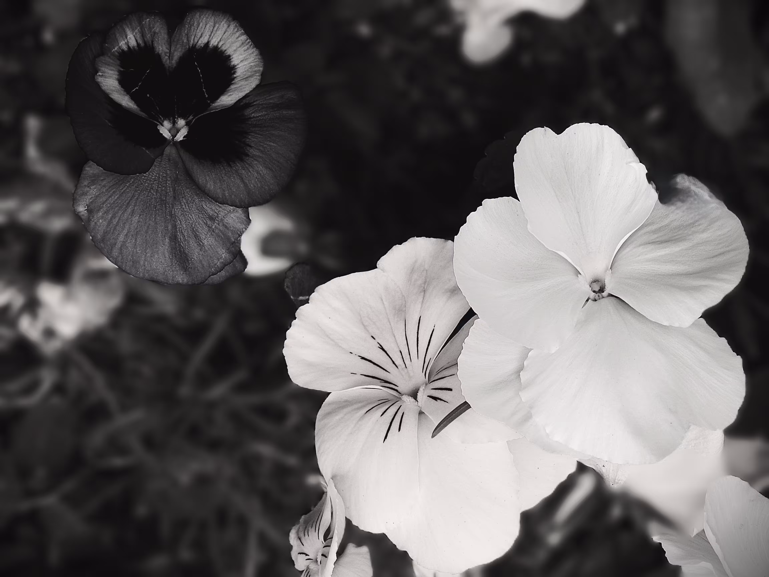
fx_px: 2555
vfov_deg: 12.9
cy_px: 288
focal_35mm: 115
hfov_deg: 17.1
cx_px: 384
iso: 125
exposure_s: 1/160
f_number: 4.6
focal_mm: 20.5
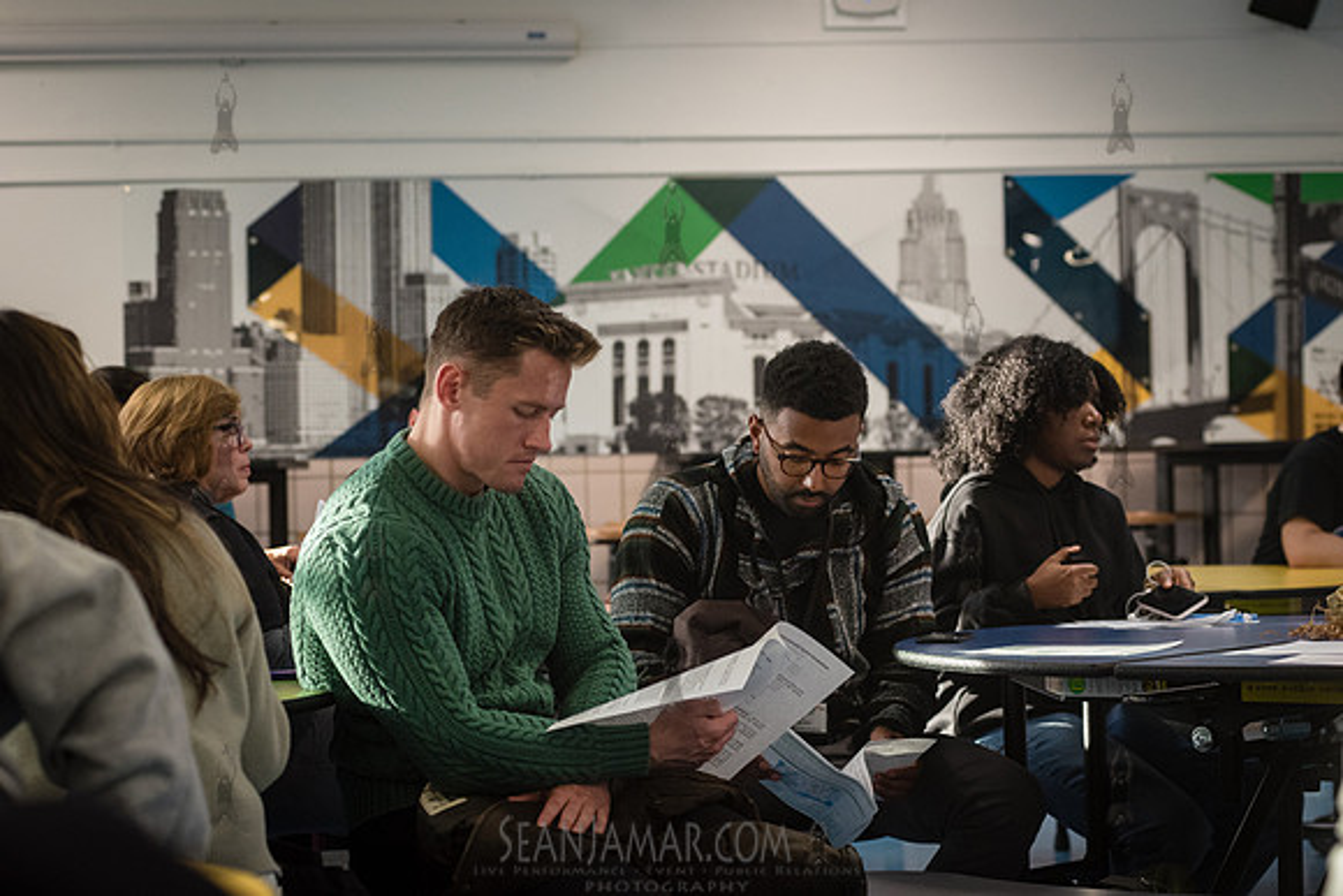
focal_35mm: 82
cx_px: 672
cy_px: 448
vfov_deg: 16.7
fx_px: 3048
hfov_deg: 24.8
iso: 2500
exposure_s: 1/200
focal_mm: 80
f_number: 4.5
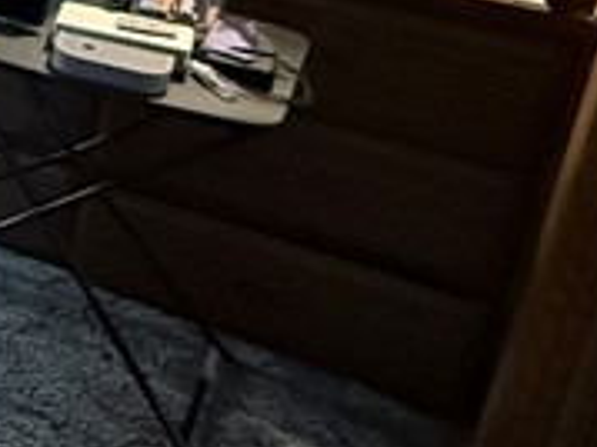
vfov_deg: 17.4
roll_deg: -1.7
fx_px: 1379
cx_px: -527
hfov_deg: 18.3
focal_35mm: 80
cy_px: -113
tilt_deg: -19.7
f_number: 2.2
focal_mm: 2.22
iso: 1250
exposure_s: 1/40
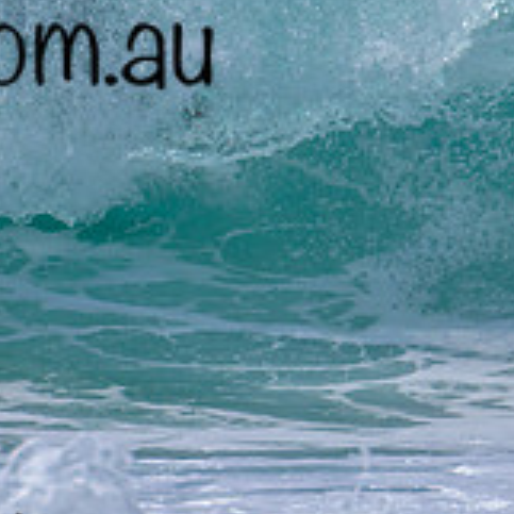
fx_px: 41225
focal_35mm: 2454
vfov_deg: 0.7
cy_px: 11
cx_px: -125
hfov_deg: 0.7
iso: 720
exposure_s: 1/2000
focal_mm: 800
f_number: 11
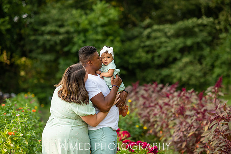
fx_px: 557
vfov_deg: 15.8
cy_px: 77
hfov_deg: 23.4
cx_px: 117
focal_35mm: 87
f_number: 2
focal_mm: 85
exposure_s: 1/1600
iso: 160
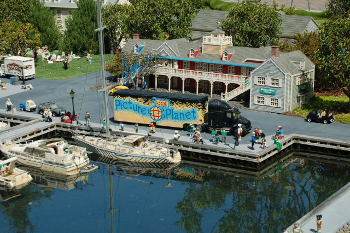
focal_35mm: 82
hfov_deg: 24.6
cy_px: 116
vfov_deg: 16.5
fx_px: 802
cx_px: 175
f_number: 7.1
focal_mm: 55
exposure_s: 1/200
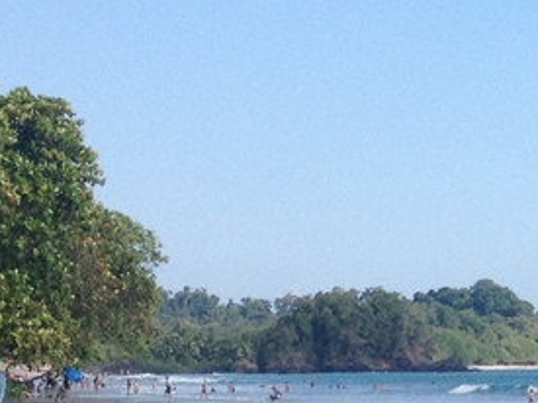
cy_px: 254
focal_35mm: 153
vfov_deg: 9.7
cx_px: 726
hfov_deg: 12.5
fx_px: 2377
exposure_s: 1/1672
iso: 50
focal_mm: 4.28
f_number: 2.4
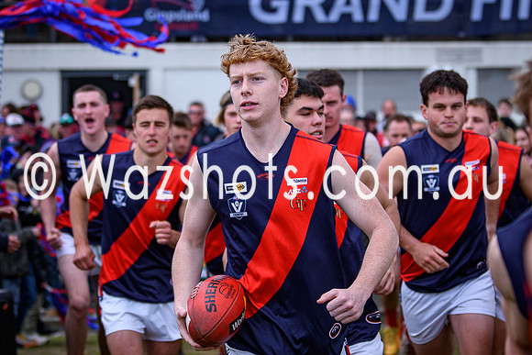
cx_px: 252
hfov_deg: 13.1
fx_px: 2325
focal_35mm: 157
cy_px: 142
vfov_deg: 8.7
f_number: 2.8
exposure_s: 1/2000
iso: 220
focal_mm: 70
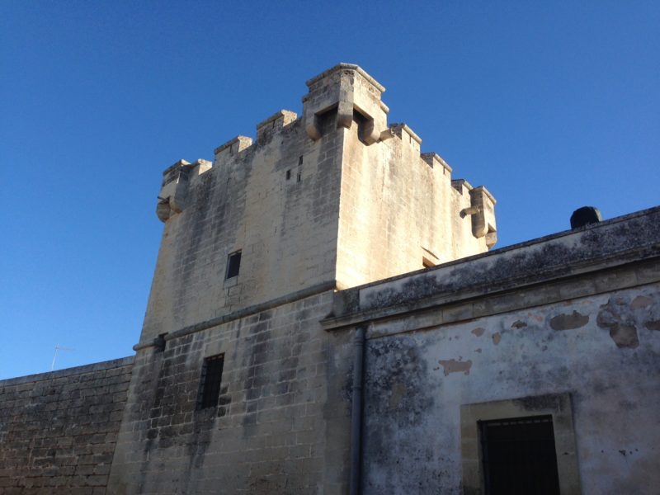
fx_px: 629
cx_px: 330
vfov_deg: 42.9
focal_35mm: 33
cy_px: 248
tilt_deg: +26.5
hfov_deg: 55.4
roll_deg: -4.3
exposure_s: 1/1205
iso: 50
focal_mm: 4.12
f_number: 2.4
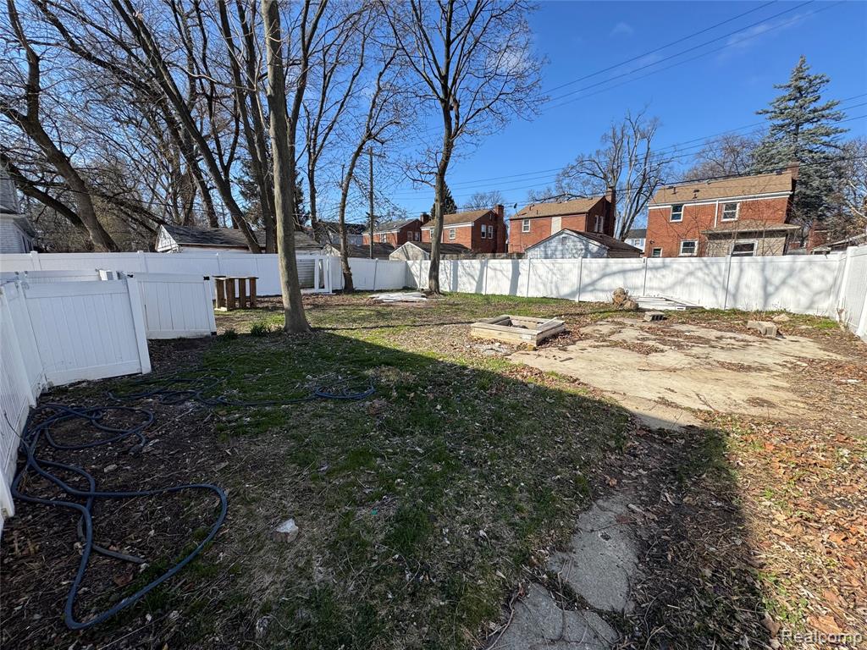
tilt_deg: -9.9
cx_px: 434
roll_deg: +1.4
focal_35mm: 14
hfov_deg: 102.1
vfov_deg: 85.7
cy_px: 325
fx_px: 351
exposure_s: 1/1143
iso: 50
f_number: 2.2
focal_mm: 2.22
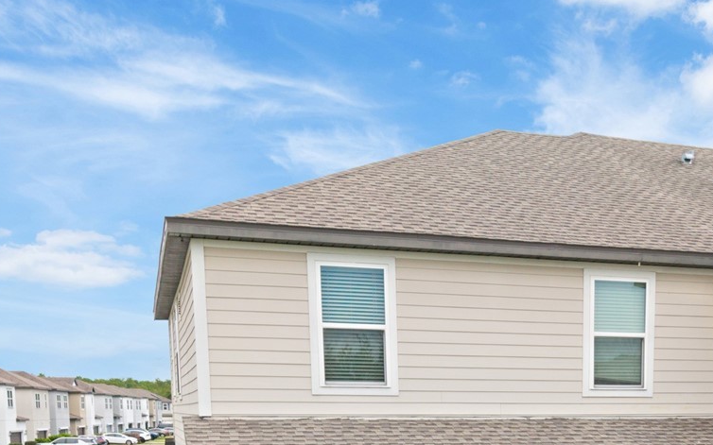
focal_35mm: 54
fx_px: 1049
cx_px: 546
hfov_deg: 36.5
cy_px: 552
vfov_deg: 21.9
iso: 170
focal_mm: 8.67
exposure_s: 1/200
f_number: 1.8
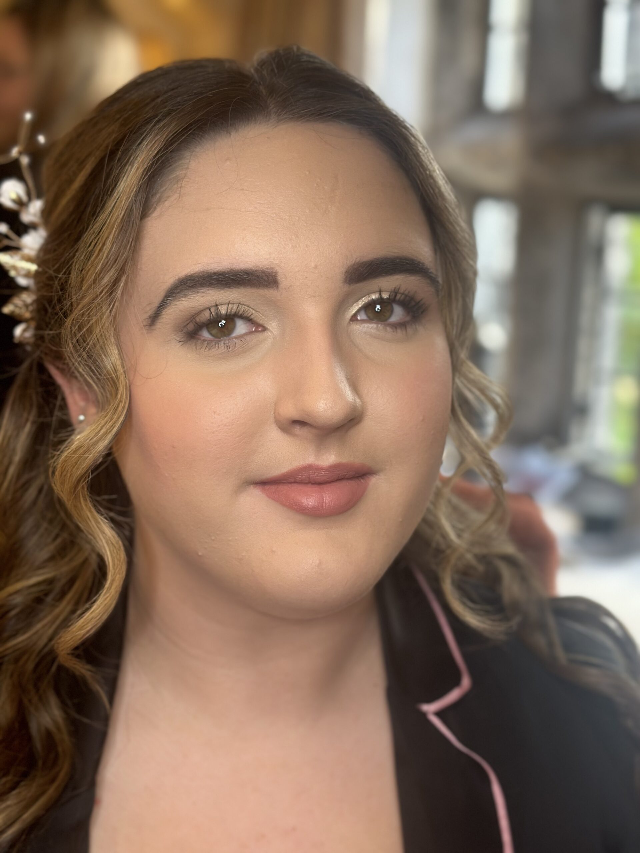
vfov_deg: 39.7
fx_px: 1183
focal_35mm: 48
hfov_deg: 30.3
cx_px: 320
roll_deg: -2.8
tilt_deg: -11.1
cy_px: 426
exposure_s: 1/100
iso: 125
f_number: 1.78
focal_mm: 6.86
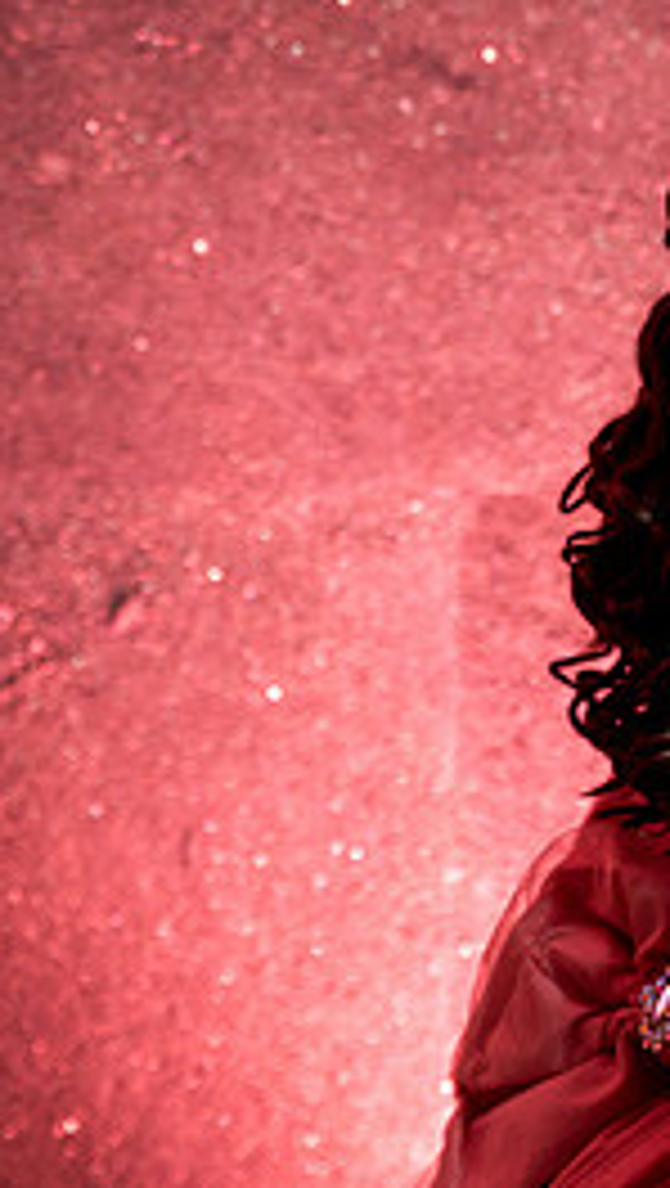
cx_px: 859
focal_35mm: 138
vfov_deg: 15.5
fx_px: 4347
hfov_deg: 8.7
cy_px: 538
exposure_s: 1/160
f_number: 3.5
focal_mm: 60
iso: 500
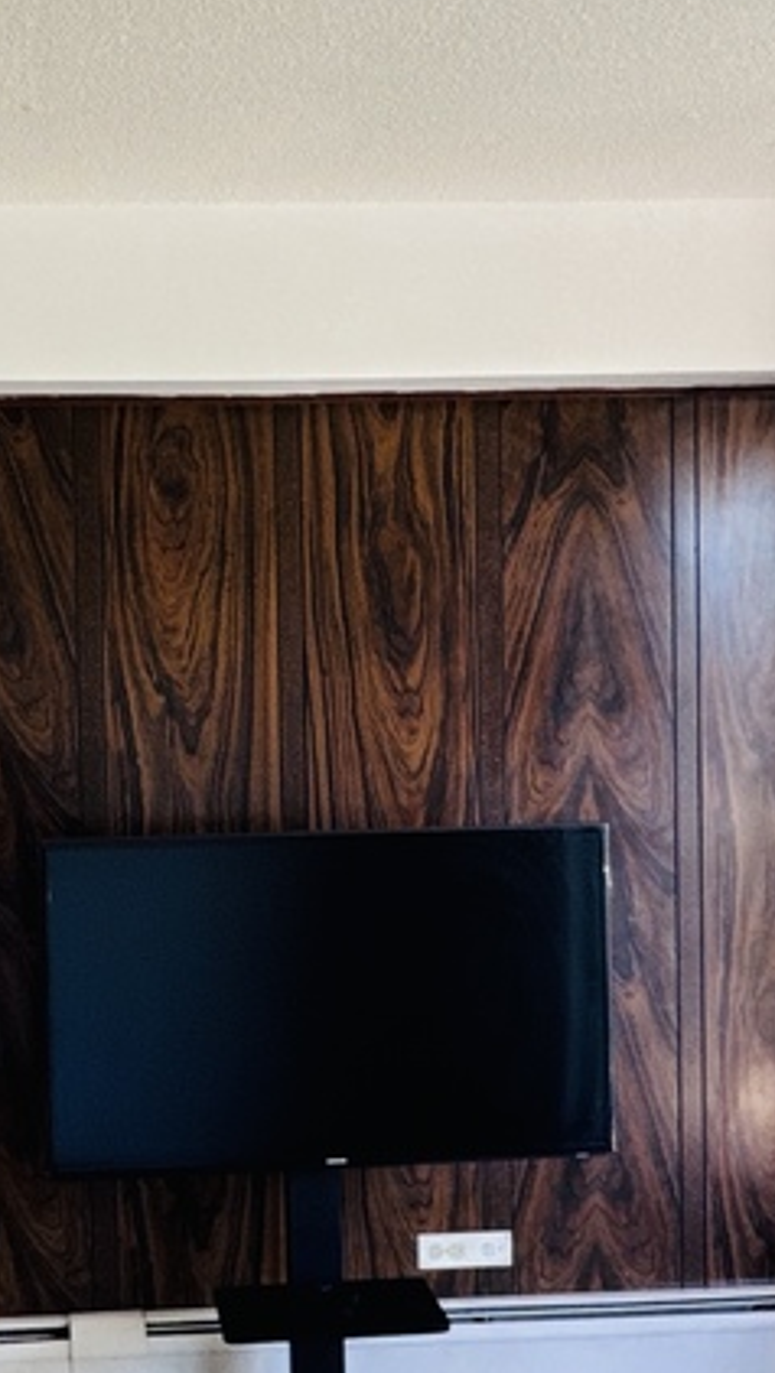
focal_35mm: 52
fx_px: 1896
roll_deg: +0.7
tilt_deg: -3.0
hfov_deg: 22.7
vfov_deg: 39.7
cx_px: 114
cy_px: 820
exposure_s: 1/99
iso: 125
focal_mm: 2.22
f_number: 2.2
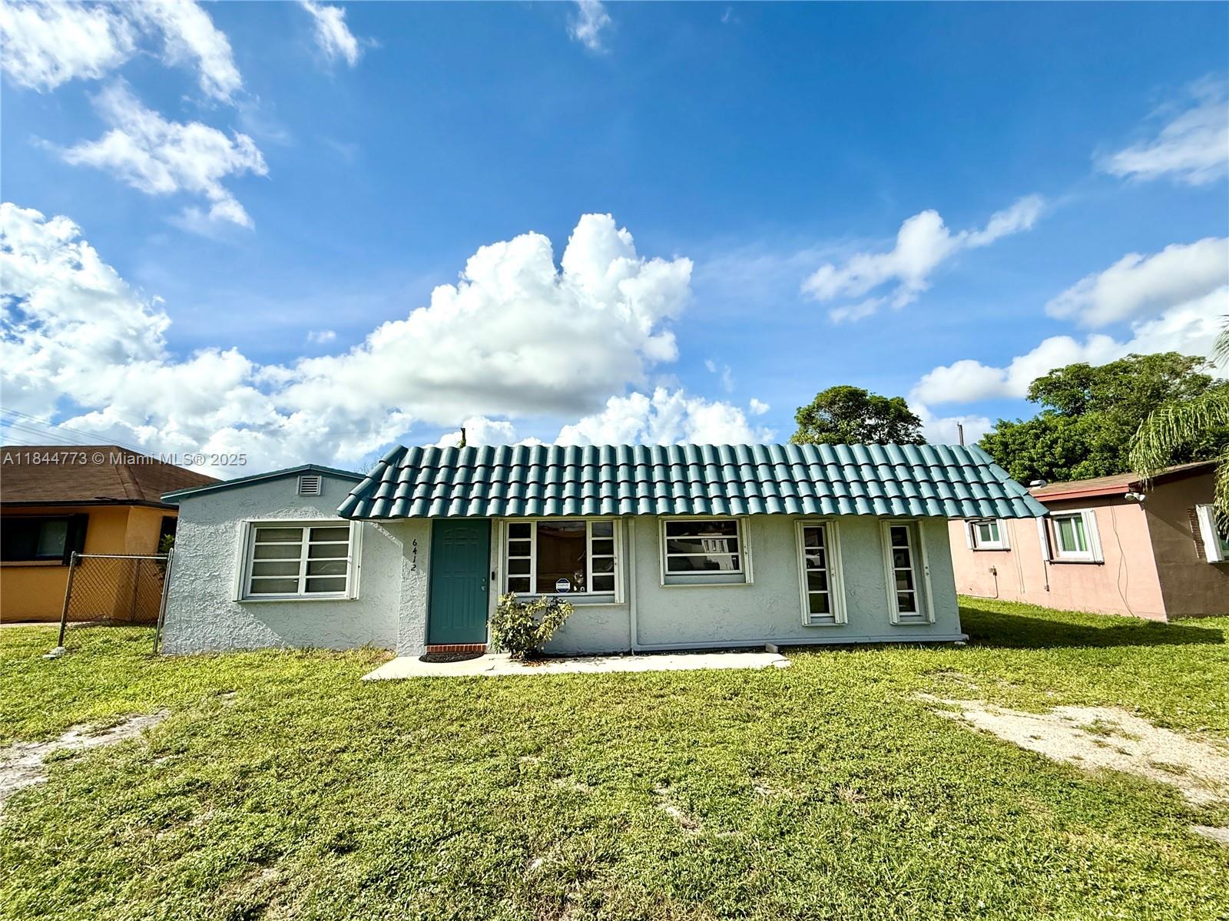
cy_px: 460
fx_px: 497
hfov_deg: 102.1
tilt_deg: +10.4
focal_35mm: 14
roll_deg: +1.4
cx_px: 614
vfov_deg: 85.6
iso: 50
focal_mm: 2.22
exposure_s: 1/3891
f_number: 2.2
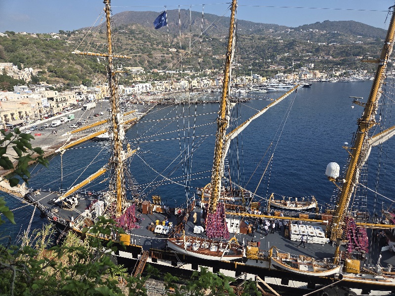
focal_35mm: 23
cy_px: 148
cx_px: 198
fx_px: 262
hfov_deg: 73.9
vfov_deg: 58.9
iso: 80
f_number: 1.8
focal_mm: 5.4
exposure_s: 1/5000
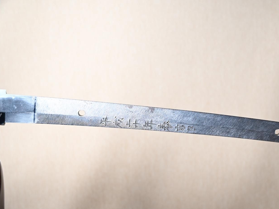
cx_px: 151
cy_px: 104
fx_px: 413
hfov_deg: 37.3
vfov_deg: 28.4
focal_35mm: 51
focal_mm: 31.5
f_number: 4
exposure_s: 1.3
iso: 100
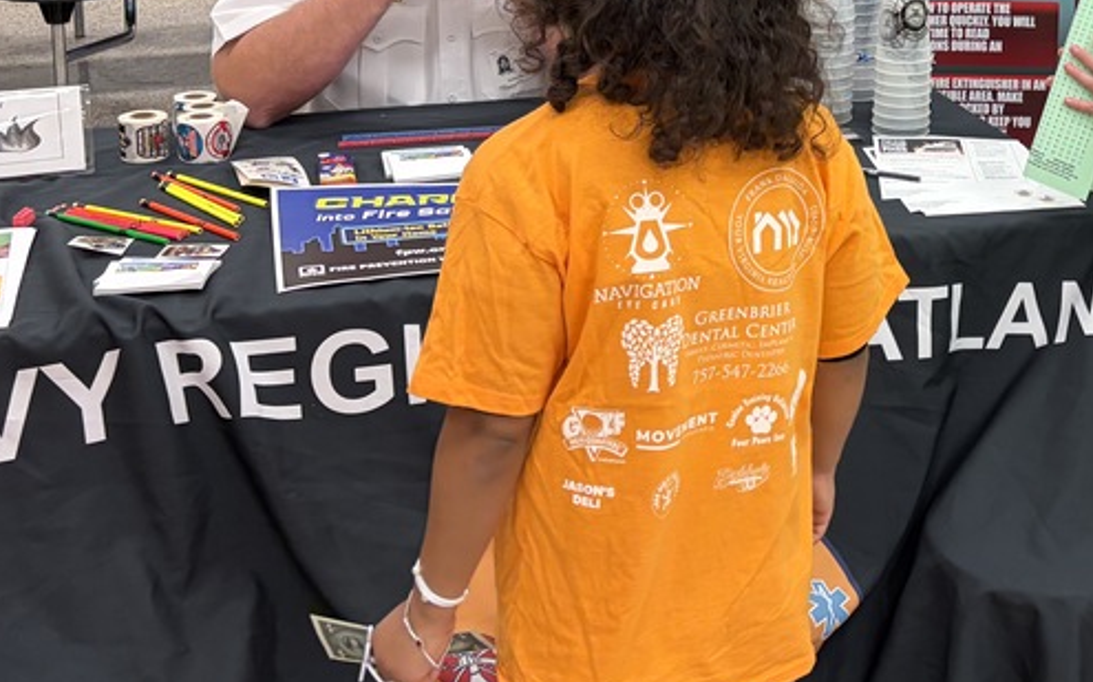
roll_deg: -0.7
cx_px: 958
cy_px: 4
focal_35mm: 57
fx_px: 1697
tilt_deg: -13.2
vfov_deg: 21.9
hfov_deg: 34.0
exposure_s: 1/60
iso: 125
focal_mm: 5.96
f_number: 1.6
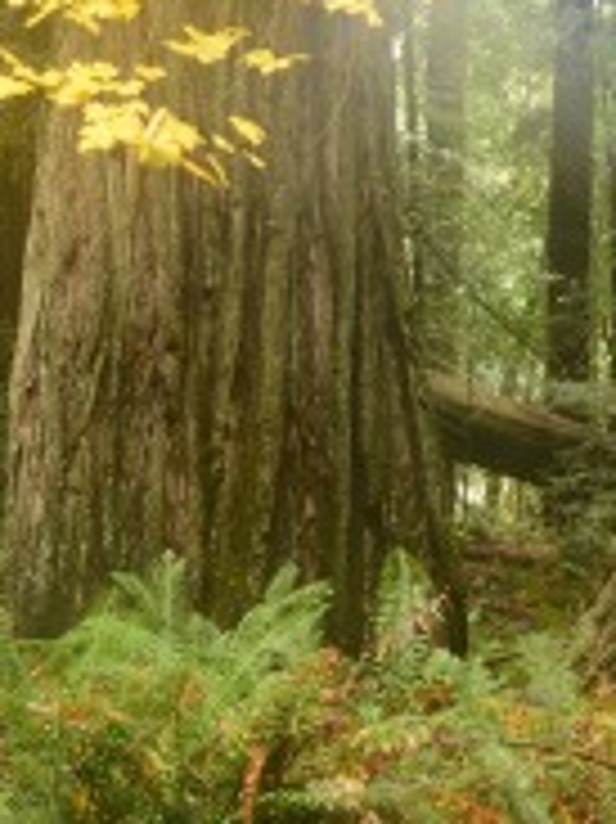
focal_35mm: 91
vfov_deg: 21.6
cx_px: -126
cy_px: 405
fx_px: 2162
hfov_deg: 15.6
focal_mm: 32
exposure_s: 3
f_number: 22
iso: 320
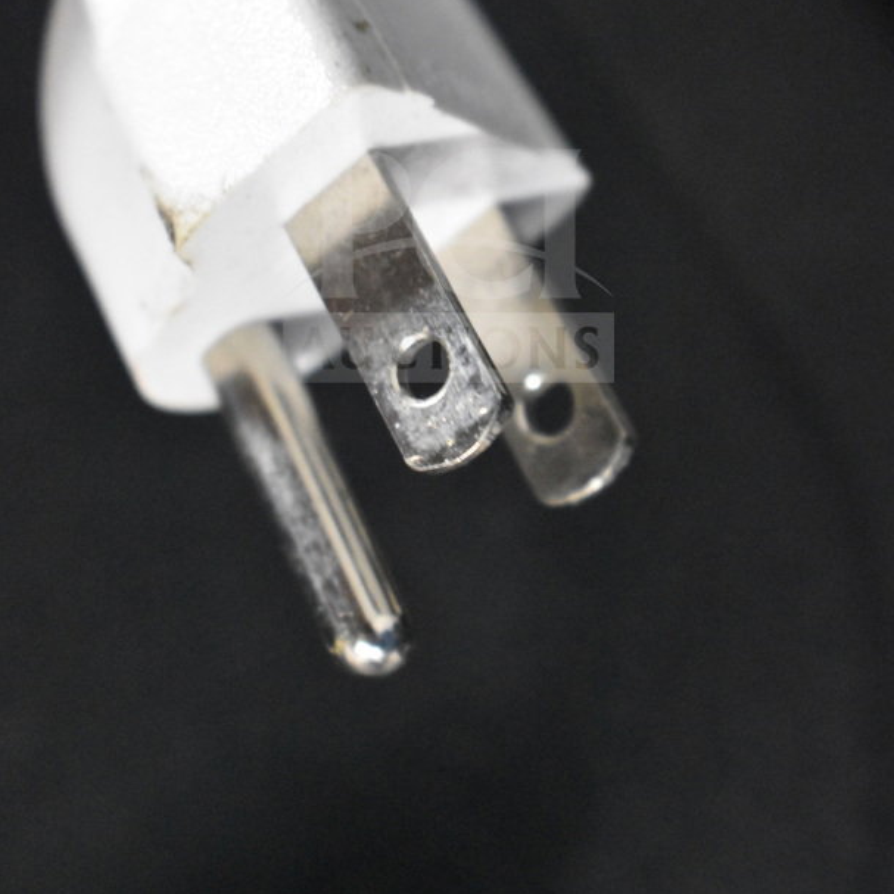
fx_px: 3087
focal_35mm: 106
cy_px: 266
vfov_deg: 16.4
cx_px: 448
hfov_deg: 16.5
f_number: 5.6
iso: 9000
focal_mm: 55
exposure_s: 1/100
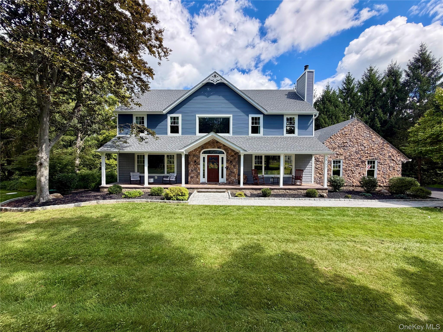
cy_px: 166
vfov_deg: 85.7
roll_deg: +0.3
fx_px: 179
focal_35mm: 14
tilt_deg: -2.1
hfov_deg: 102.1
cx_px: 222
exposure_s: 1/564
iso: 40
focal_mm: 2.22
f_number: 2.2
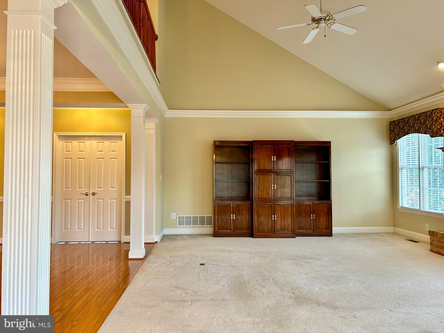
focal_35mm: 26
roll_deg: +1.5
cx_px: 222
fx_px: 333
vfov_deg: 53.1
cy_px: 166
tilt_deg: +2.0
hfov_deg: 67.3
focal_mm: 5.7
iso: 100
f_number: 1.5
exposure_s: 1/60
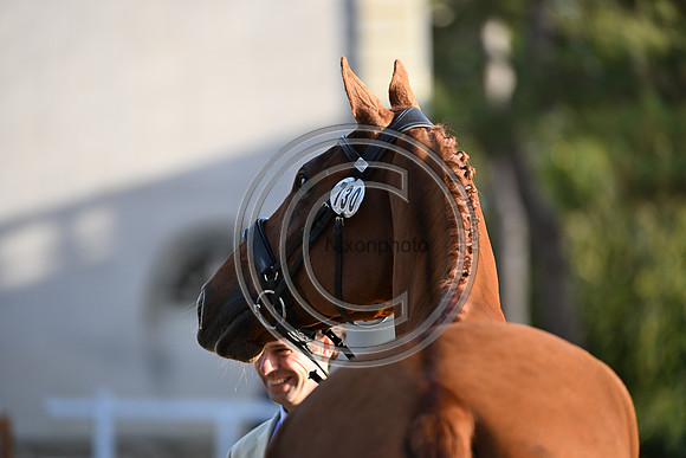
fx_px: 5337
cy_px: 229
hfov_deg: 7.4
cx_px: 343
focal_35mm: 280
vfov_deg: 4.9
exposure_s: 1/800
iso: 720
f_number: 4.5
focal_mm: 280
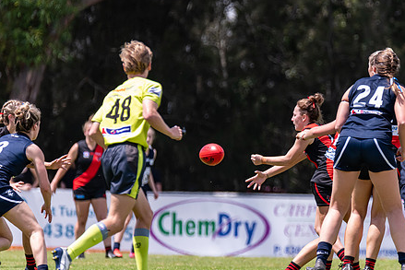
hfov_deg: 2.8
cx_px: 269
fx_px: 8305
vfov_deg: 1.9
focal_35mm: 738
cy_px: 103
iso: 800
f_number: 6.3
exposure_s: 1/2000
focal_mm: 460
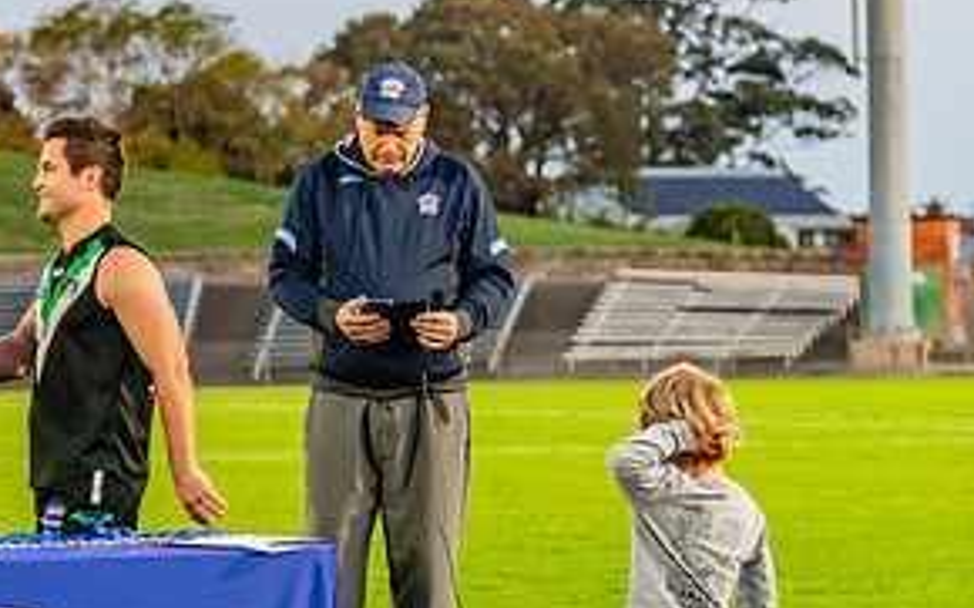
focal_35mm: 202
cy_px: 309
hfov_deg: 10.3
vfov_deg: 6.5
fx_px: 5360
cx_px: 180
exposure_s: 1/100
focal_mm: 92
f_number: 4
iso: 1800
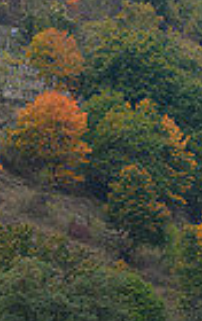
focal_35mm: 354
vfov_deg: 5.9
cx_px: 652
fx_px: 3105
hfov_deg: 3.6
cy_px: 248
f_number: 8
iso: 1250
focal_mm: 56
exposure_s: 1/400
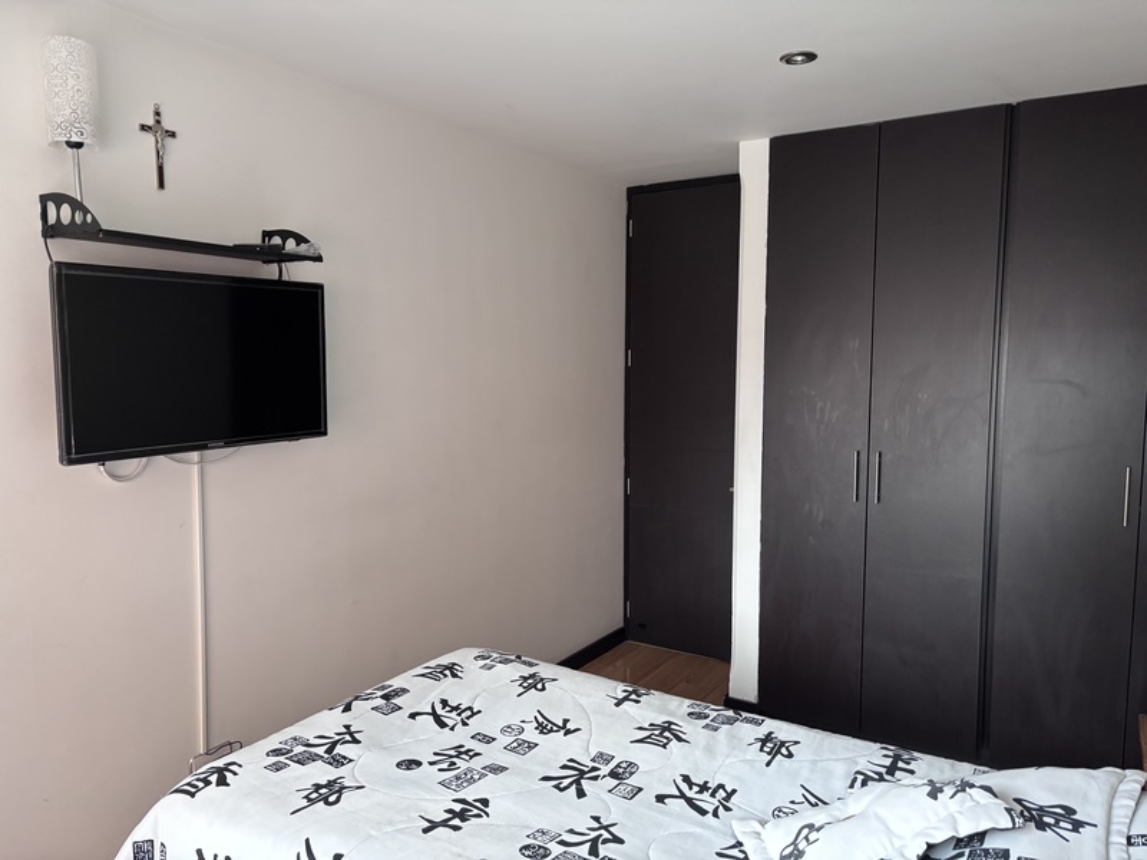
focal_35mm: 26
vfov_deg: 53.1
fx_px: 862
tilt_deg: -5.2
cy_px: 430
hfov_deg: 67.3
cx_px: 574
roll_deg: -0.7
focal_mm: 5.96
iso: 320
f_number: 1.6
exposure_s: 1/60
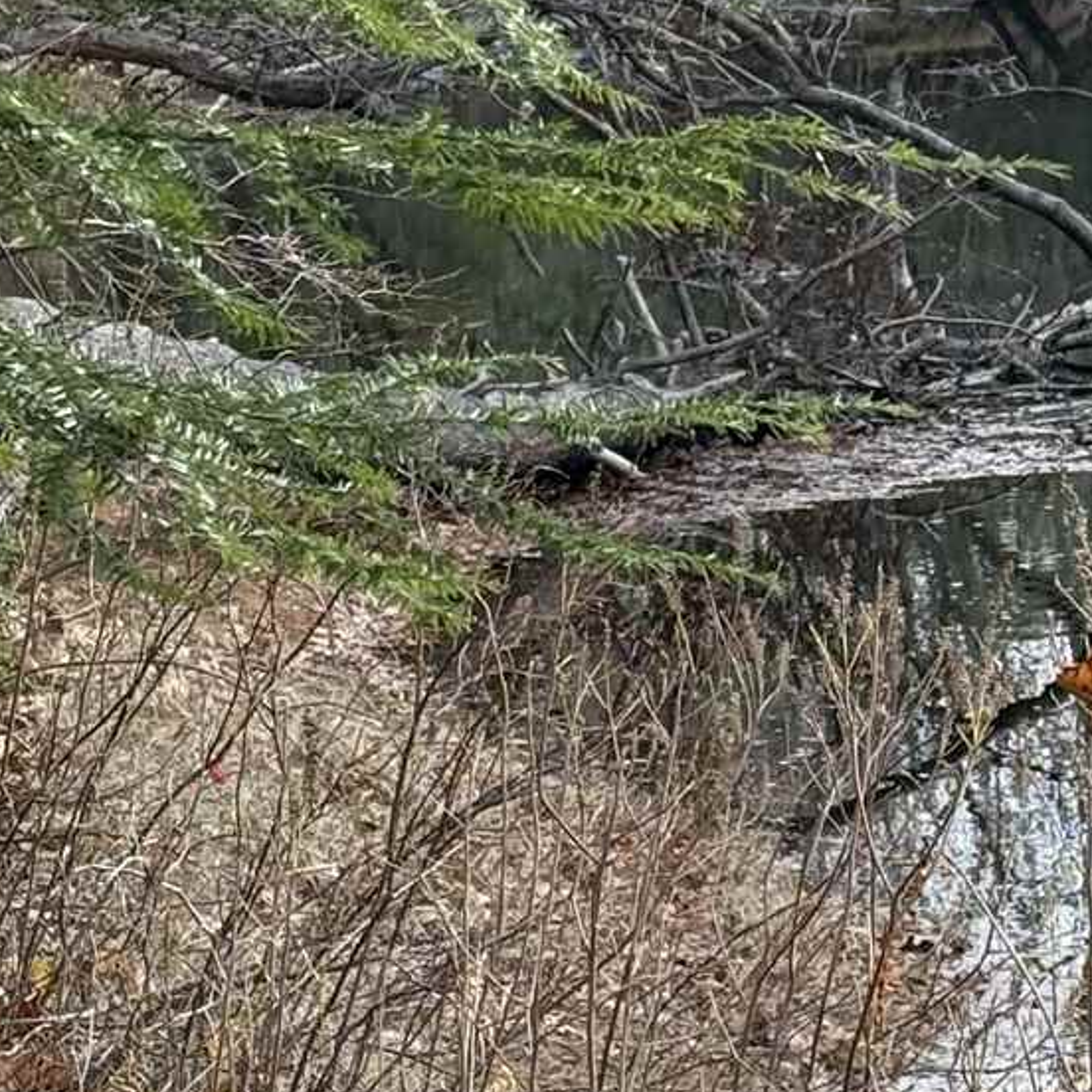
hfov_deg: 9.8
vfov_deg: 9.9
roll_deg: -0.6
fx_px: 6317
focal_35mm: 177
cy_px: 455
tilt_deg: -5.6
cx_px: 1139
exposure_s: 1/726
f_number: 1.78
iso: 100
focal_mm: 6.76
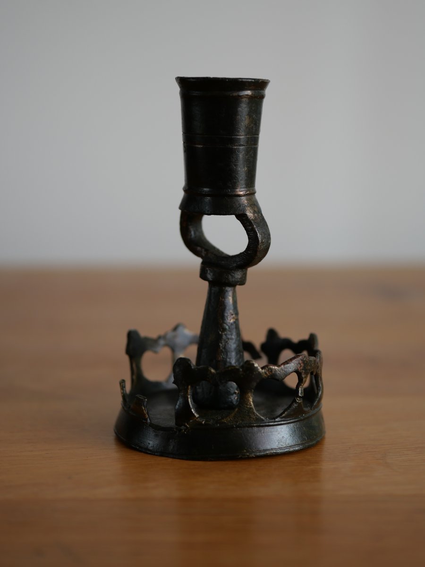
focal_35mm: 60
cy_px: 284
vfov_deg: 32.2
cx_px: 212
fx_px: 982
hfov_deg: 24.4
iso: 200
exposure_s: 1/60
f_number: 2.8
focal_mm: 30
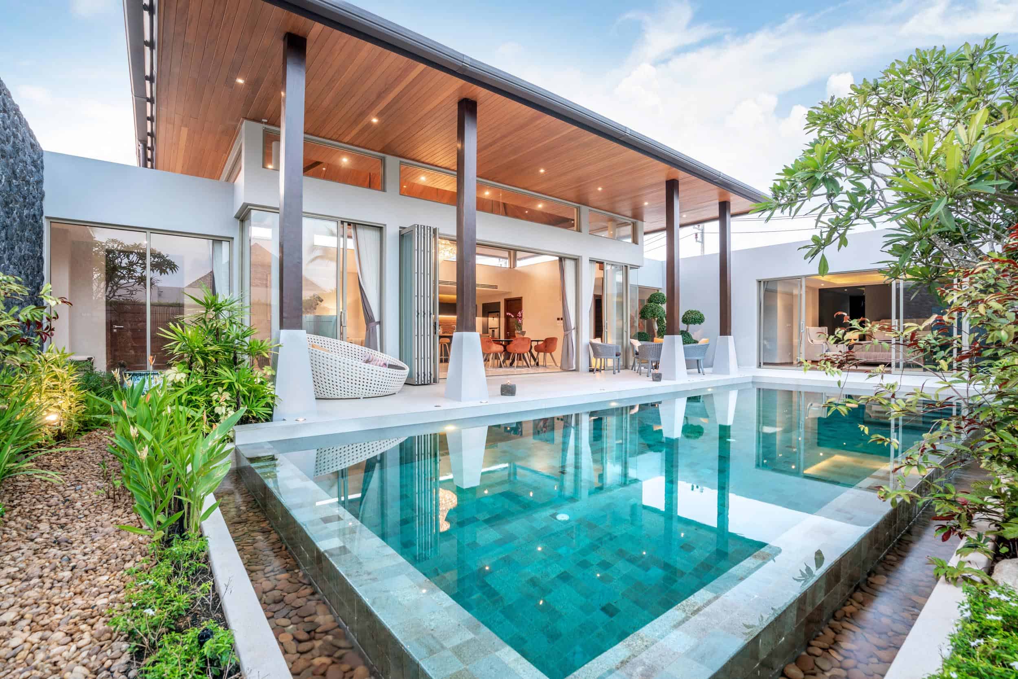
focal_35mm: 16
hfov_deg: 96.7
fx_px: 453
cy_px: 340
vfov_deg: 73.8
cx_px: 509
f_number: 8
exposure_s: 1/2.5
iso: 100
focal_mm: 16
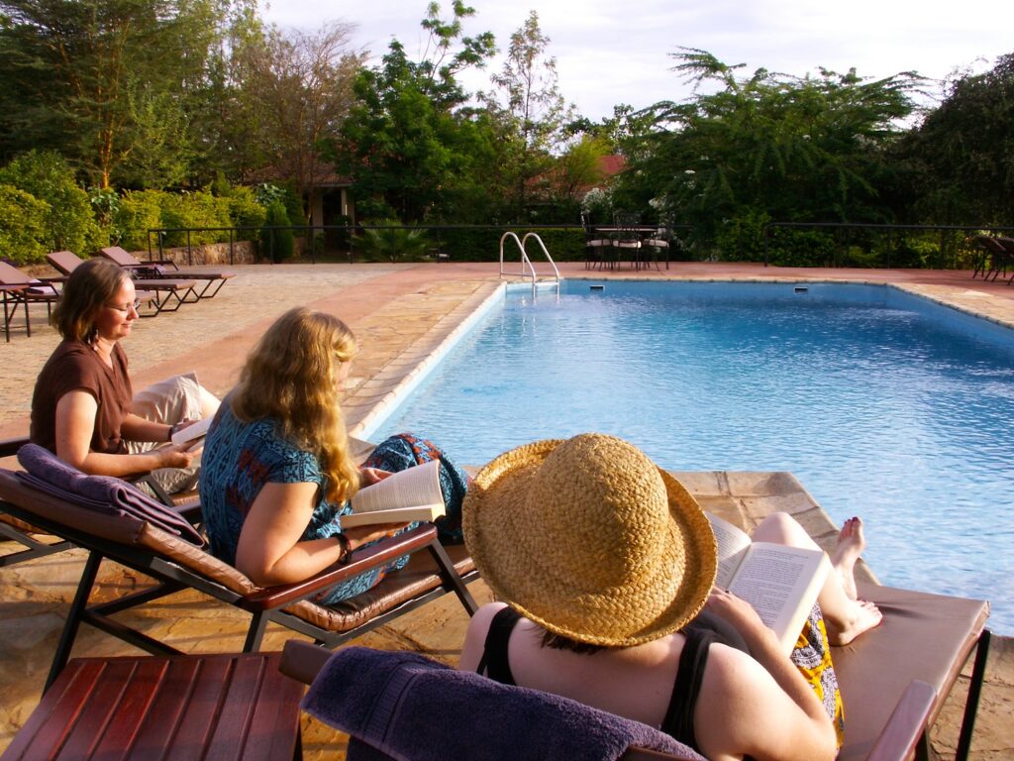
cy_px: 380
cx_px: 507
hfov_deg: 52.6
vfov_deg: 40.7
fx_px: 1025
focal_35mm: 35
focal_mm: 5.86
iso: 50
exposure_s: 1/60
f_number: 8
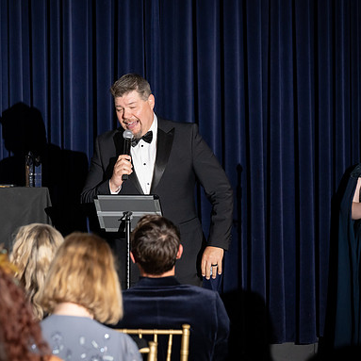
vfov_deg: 9.1
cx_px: 144
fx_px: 2277
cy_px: 181
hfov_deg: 9.1
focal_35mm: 193
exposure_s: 1/200
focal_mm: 150
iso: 2500
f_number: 5
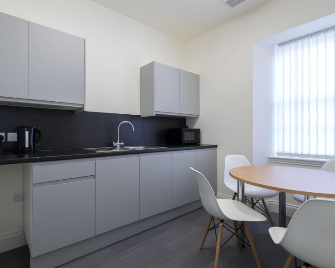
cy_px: 135
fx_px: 178
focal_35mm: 18
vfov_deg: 73.8
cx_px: 150
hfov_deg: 86.1
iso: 320
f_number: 7.1
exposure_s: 1/20
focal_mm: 14
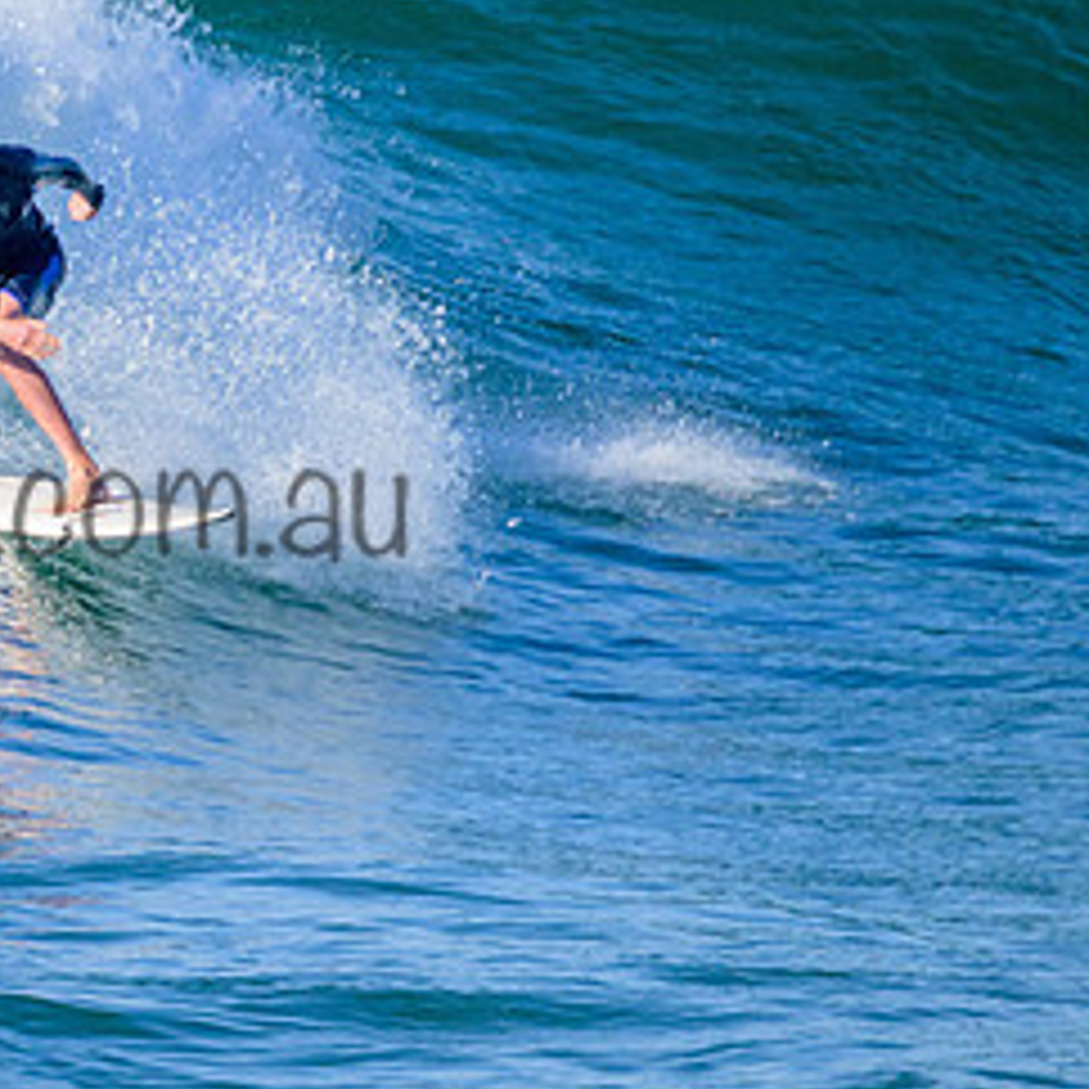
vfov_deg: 1.1
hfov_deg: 1.1
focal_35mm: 1630
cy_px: 452
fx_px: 58015
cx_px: -68
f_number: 11
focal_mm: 800
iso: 1100
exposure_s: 1/2000
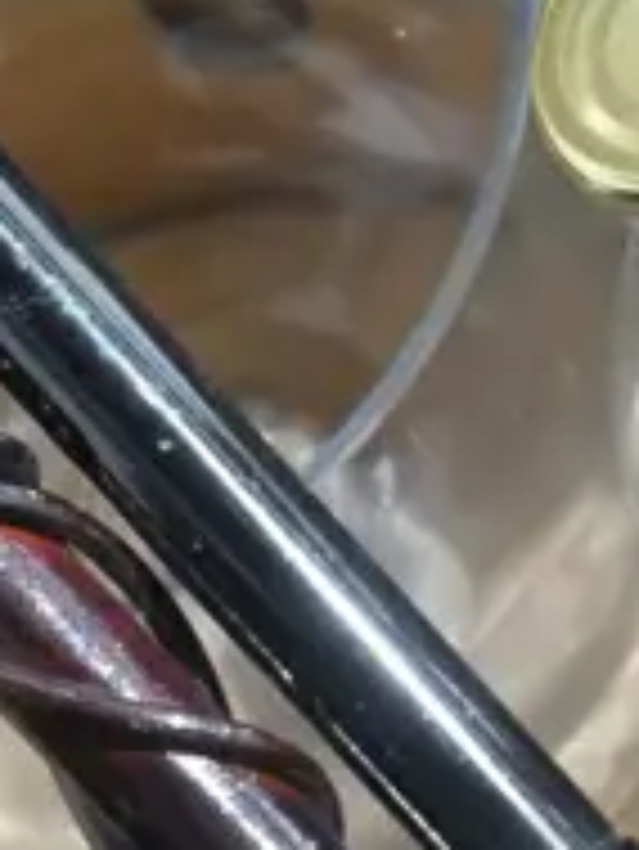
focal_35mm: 195
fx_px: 4794
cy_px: 1201
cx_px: 405
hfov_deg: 7.6
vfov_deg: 9.9
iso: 3200
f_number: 4
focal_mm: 18
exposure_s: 1/50
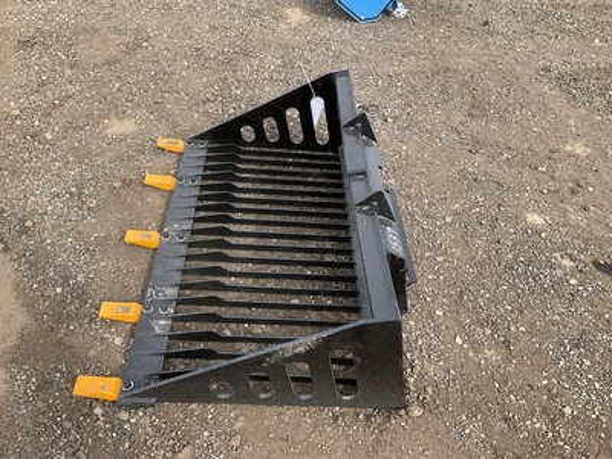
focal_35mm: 29
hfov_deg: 61.7
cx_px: 306
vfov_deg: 48.2
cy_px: 230
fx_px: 513
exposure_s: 1/461
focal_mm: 3
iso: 25
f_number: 1.8
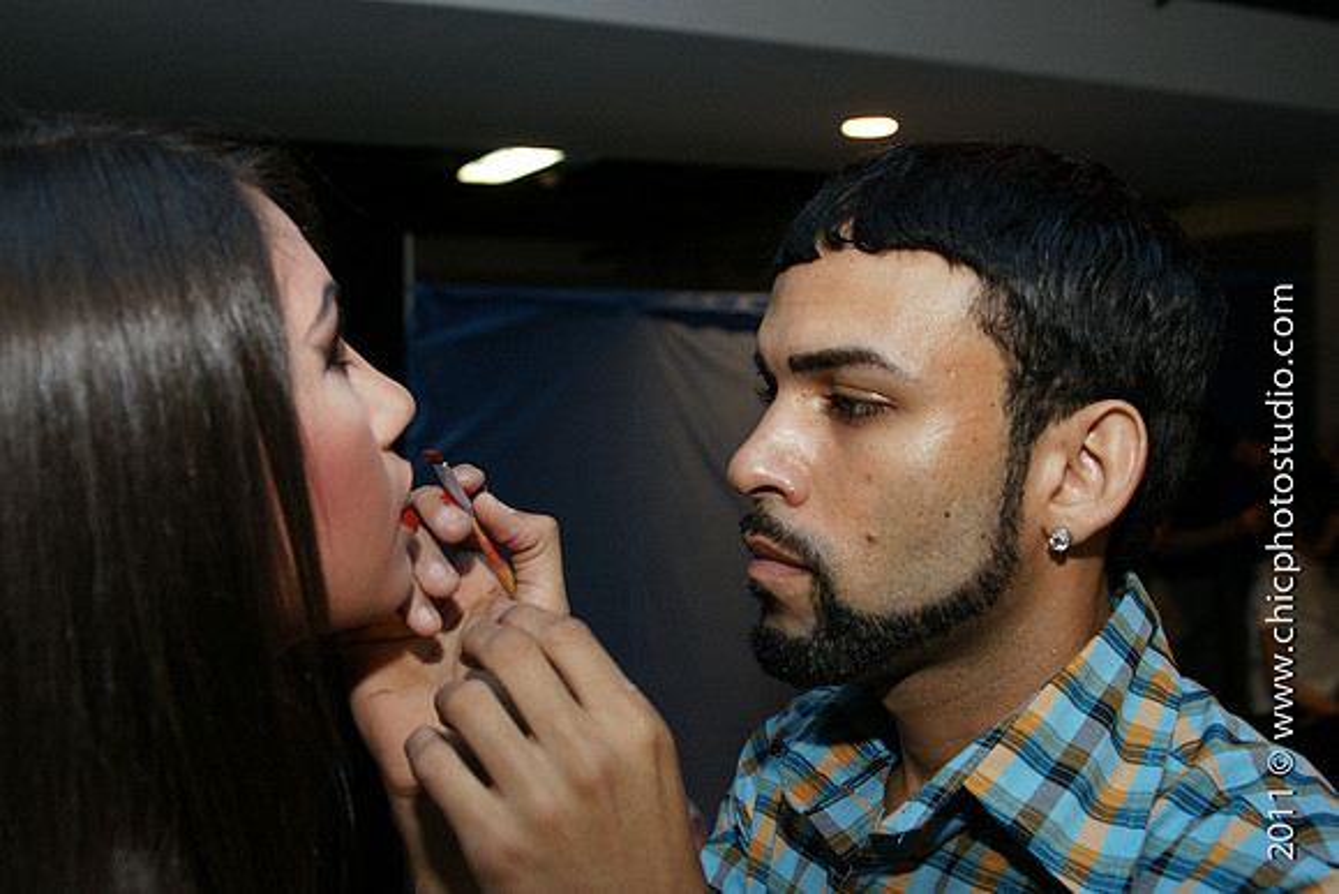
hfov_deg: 53.1
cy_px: 447
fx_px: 1339
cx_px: 670
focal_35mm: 36
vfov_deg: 36.9
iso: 800
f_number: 3.2
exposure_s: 1/160
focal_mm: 24
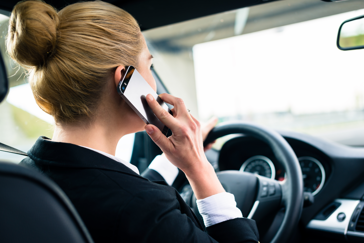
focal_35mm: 50
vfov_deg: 27.0
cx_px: 182
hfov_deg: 39.6
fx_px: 506
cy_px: 122
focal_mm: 50
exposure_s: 1/160
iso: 200
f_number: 3.5
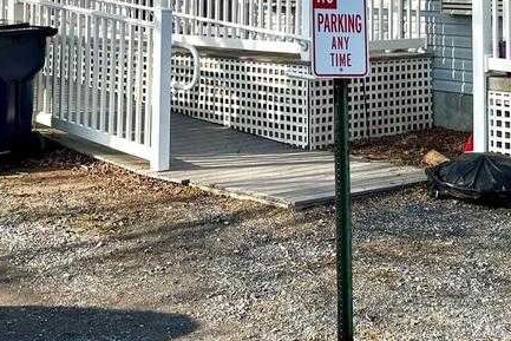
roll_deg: -0.6
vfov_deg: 15.7
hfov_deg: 24.4
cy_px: -88
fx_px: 1178
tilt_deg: +2.1
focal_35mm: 83
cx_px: 333
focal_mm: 6.76
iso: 80
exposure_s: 1/4049
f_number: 1.78
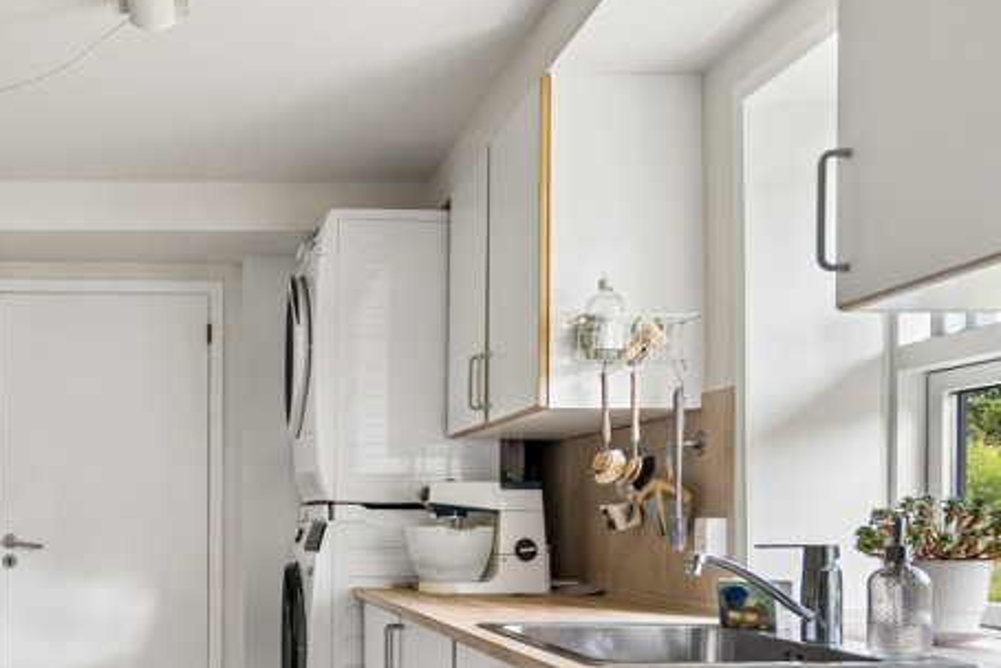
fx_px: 1029
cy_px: 524
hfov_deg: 49.0
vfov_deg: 35.0
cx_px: 207
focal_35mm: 37
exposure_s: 1/160
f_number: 4.5
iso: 400
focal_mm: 21
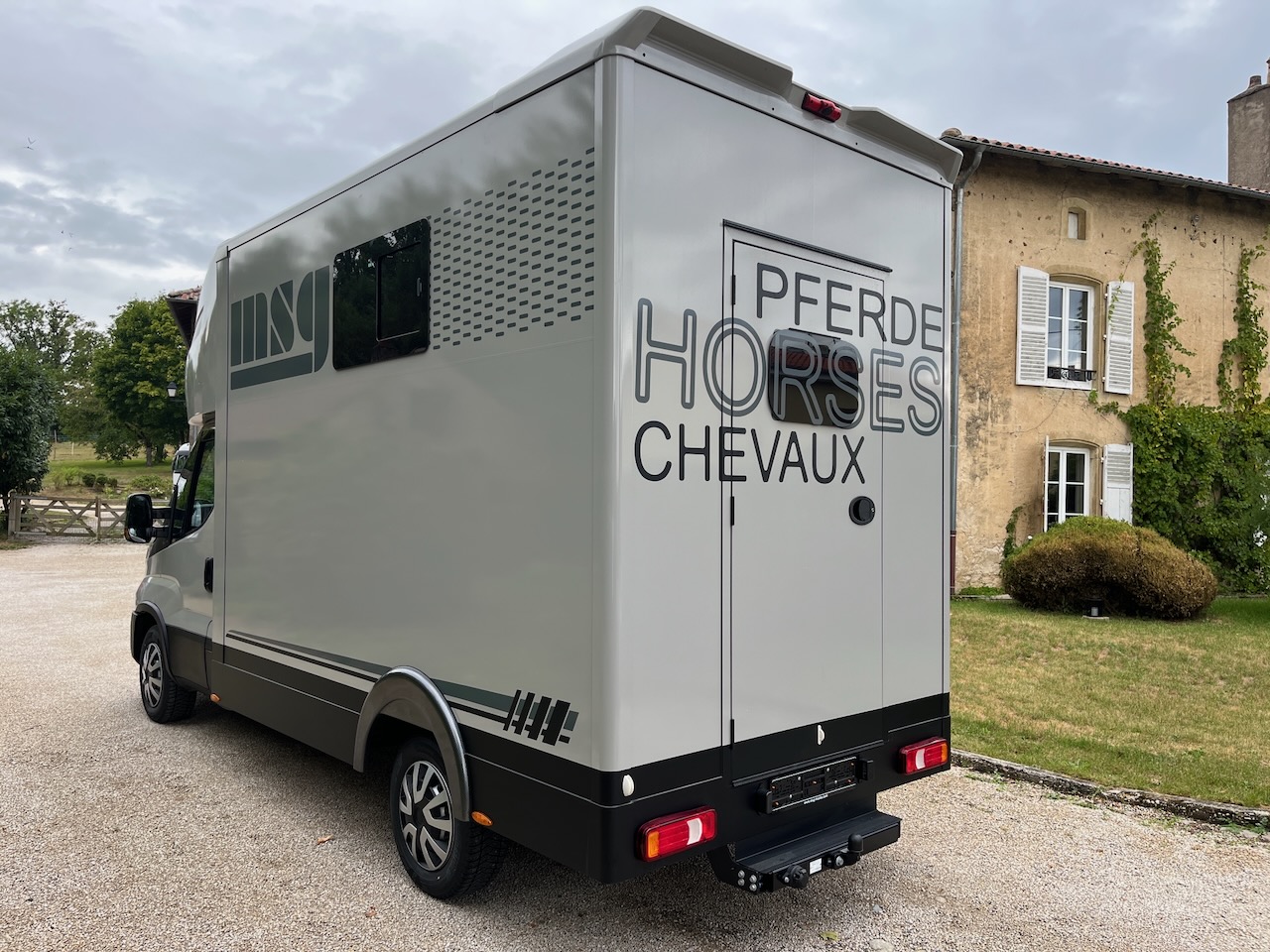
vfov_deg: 53.1
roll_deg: -0.9
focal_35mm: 26
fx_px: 954
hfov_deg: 67.3
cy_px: 476
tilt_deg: +1.2
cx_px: 635
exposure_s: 1/214
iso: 40
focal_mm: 5.1
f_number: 1.6
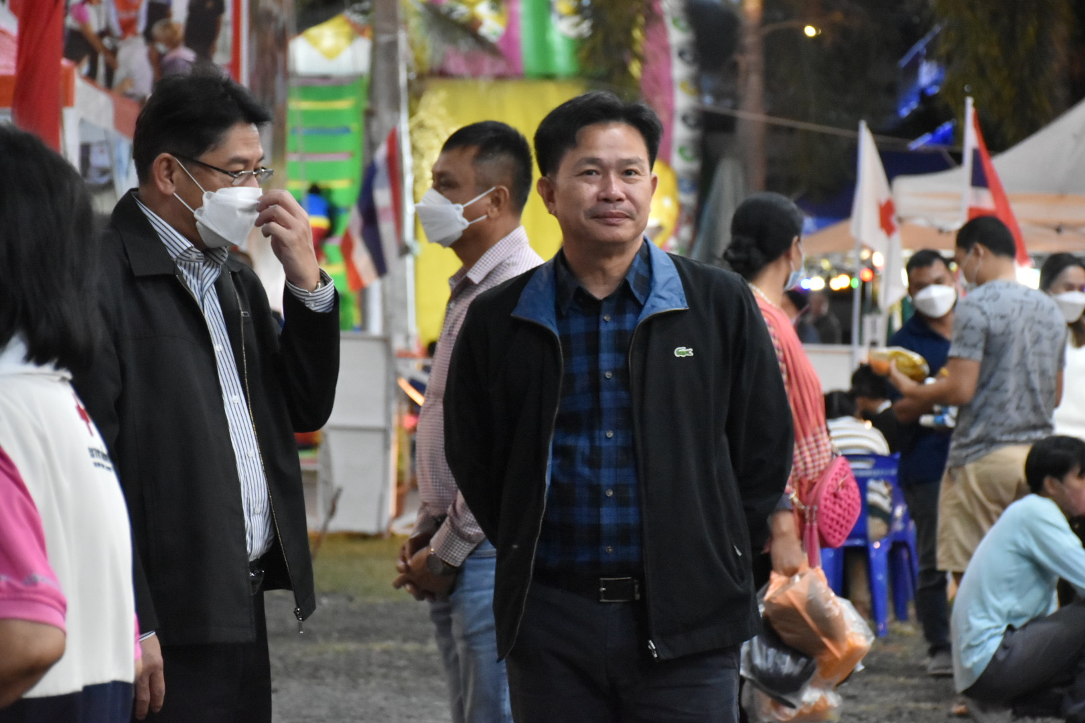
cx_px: 542
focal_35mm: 120
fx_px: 3616
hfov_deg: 17.1
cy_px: 362
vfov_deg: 11.4
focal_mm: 80
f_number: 5.3
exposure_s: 1/125
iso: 3200
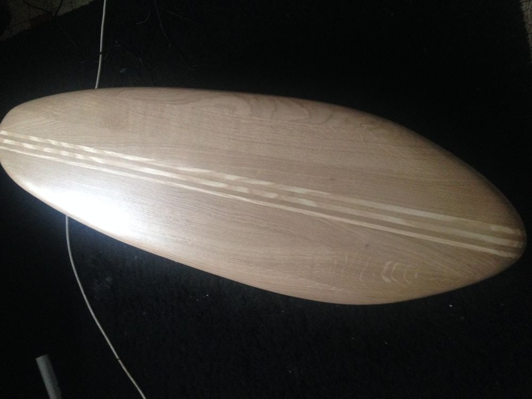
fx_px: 507
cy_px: 200
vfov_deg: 42.9
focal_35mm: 33
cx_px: 266
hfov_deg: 55.4
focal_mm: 4.12
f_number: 2.4
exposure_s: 1/17
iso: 320
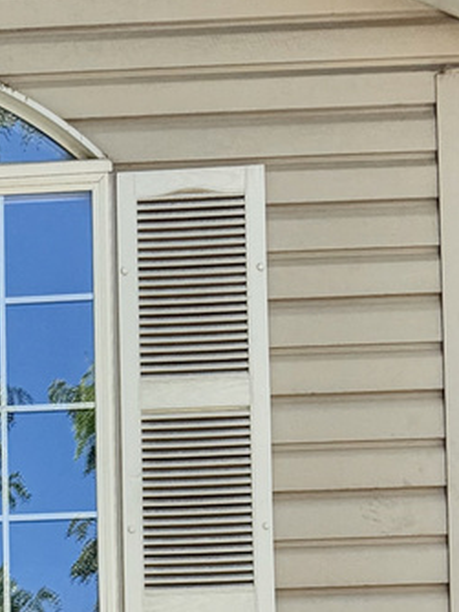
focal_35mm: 110
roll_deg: +0.5
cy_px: 1321
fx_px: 1946
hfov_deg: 11.9
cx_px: -472
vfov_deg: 14.2
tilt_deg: +3.1
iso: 80
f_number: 1.78
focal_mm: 6.76
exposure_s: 1/478
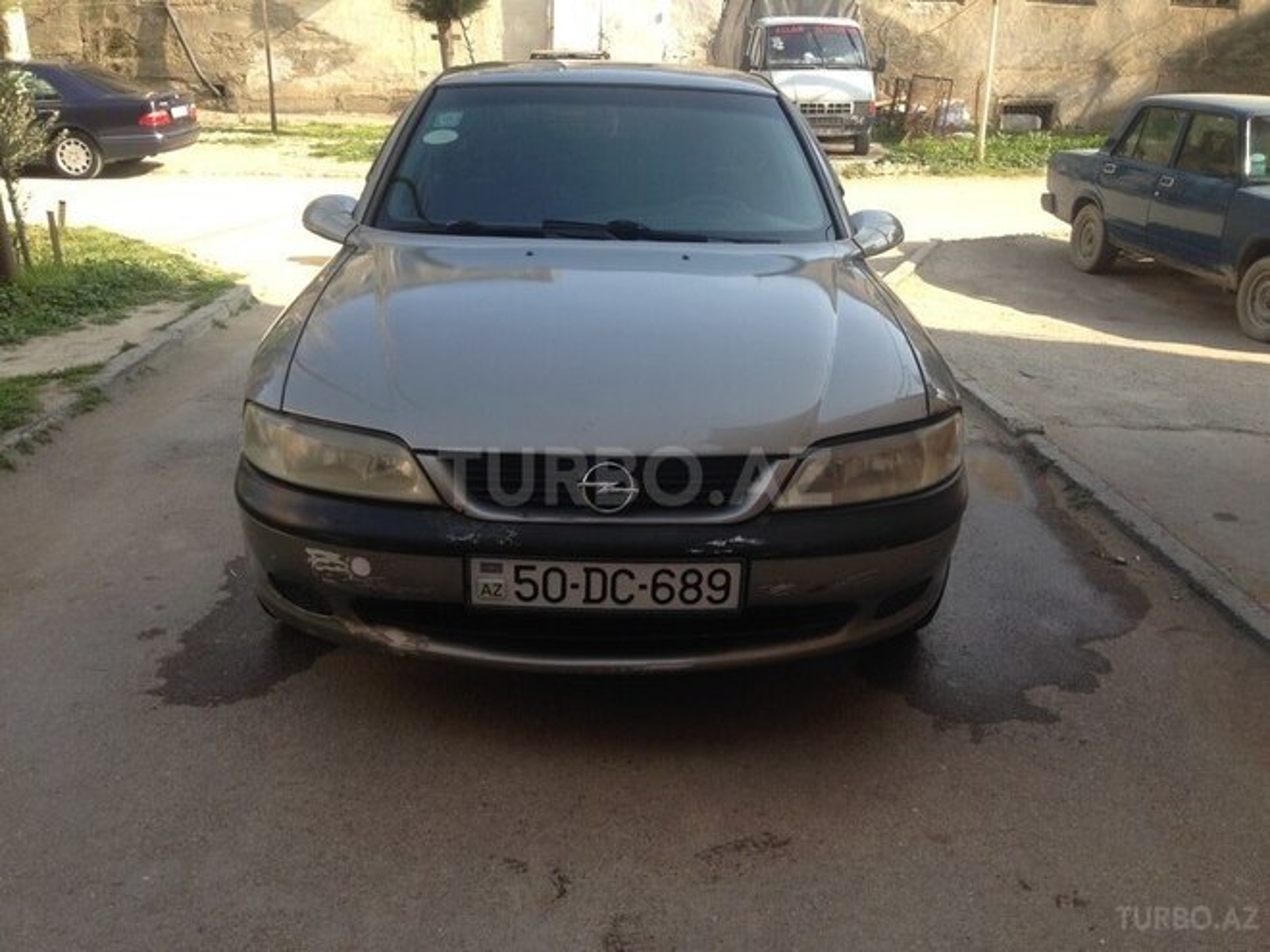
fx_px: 1211
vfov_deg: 42.9
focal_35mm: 33
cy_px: 476
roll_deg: -1.4
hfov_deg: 55.4
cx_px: 635
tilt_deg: -18.0
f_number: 2.4
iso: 50
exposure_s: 1/324
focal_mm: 4.12
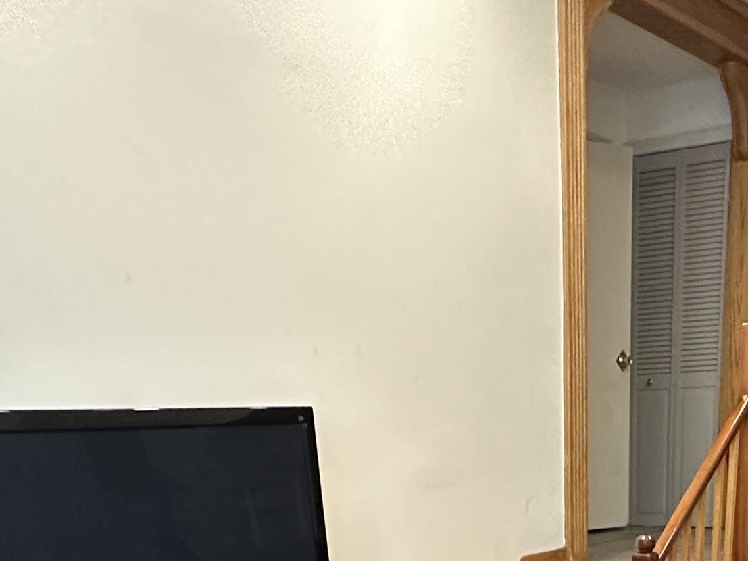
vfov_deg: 21.4
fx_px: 1102
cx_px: 530
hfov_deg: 36.9
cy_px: 946
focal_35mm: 51
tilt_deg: -24.7
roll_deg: +2.7
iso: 250
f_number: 2.2
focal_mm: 2.22
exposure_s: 1/60
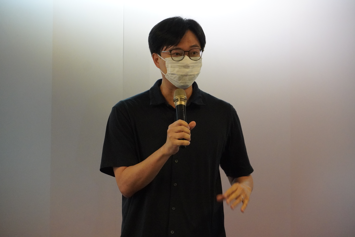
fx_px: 1405
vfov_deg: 9.6
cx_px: 178
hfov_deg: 14.4
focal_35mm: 142
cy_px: 118
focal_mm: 95
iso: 6400
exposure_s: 1/160
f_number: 5.6
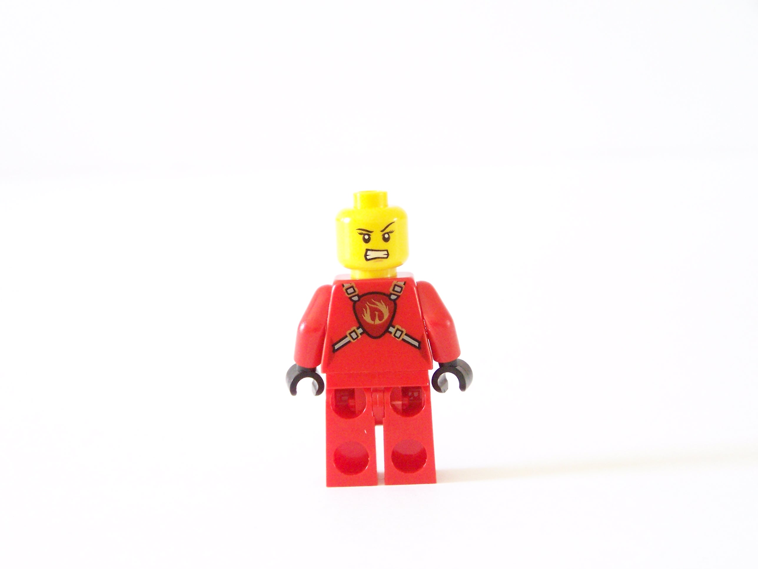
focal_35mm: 75
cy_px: 284
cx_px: 379
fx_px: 1642
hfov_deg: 26.0
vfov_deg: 19.6
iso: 400
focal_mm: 12.4
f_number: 3.2
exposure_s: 1/30
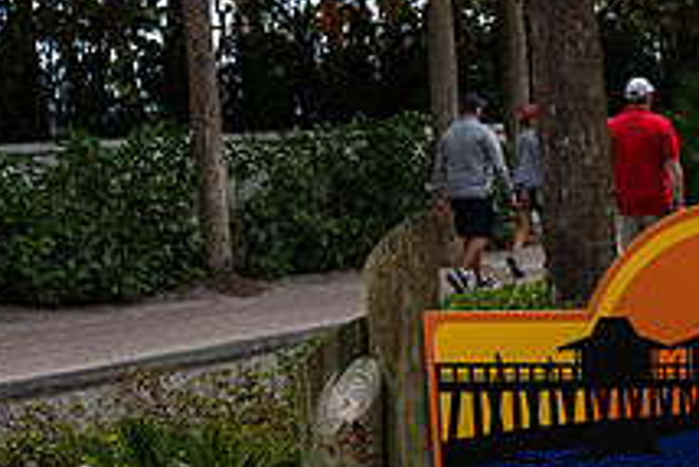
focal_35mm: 122
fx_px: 2370
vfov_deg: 11.0
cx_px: 719
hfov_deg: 16.4
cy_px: 560
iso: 90
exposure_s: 1/160
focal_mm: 45
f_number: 8
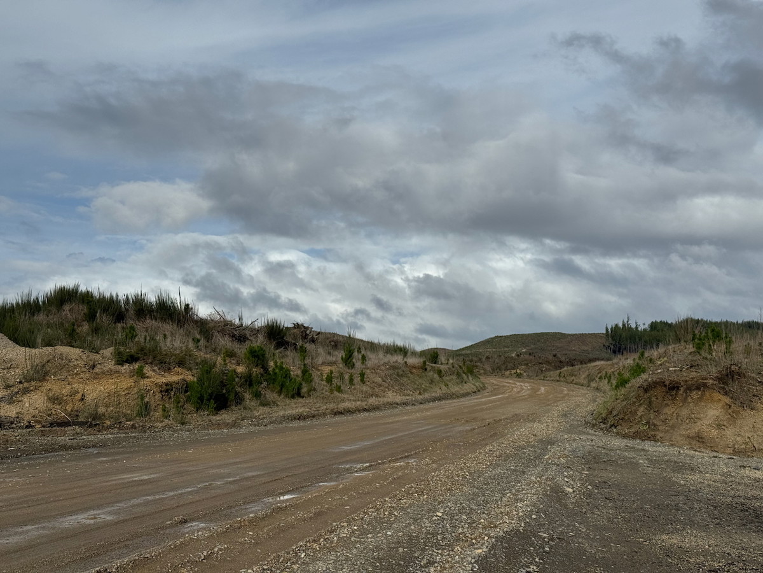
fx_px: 1058
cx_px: 382
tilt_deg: +4.9
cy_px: 286
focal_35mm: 48
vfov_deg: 30.3
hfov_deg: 39.7
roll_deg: -0.1
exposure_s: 1/12500
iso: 64
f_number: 1.78
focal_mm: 6.76
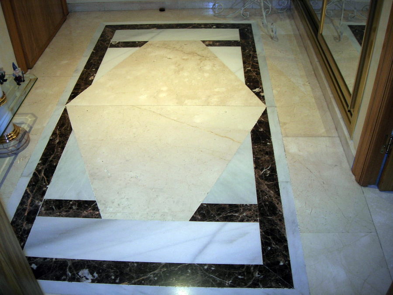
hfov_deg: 49.0
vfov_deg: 37.7
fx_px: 431
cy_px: 148
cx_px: 196
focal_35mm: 38
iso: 64
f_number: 2.8
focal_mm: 7.8
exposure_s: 1/30
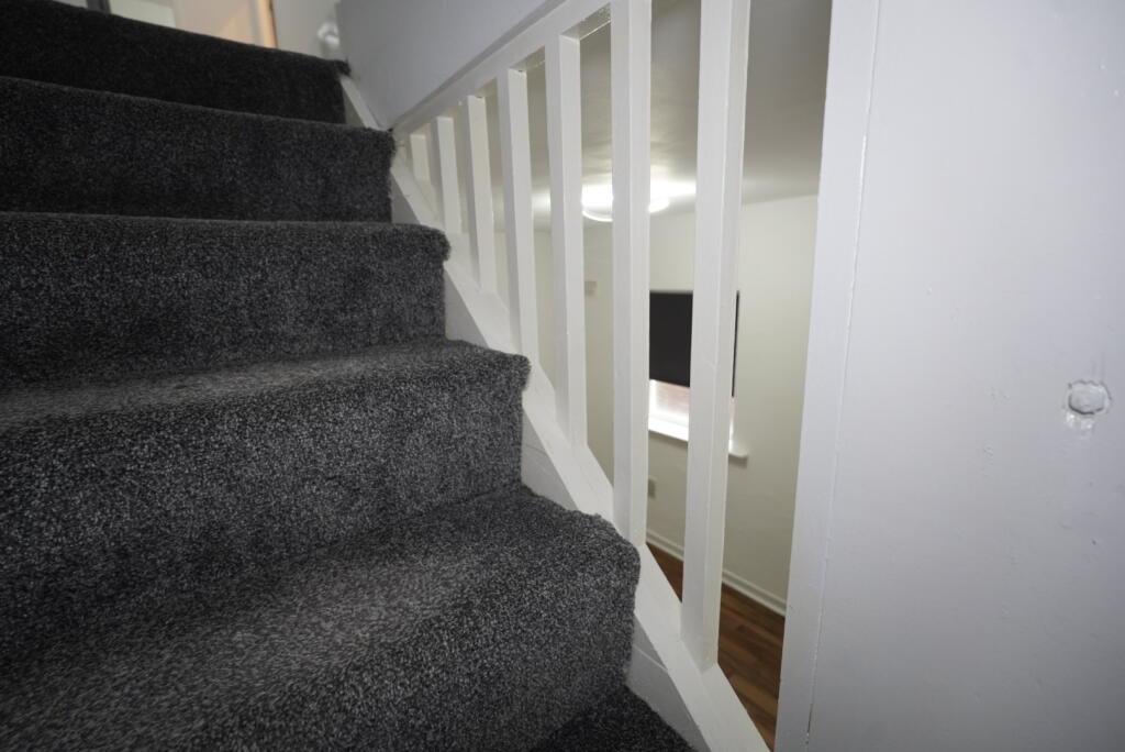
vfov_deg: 73.8
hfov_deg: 96.7
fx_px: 500
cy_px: 376
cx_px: 562
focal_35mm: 16
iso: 1600
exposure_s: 1/160
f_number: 4
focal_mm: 16
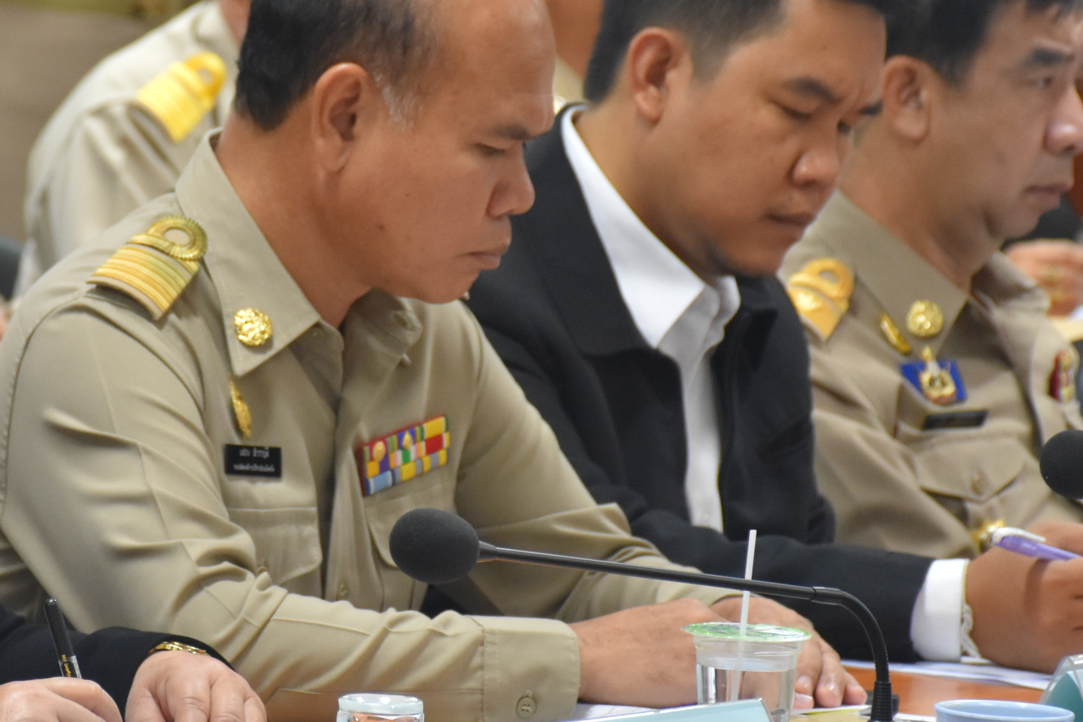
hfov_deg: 6.6
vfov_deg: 4.4
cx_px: 249
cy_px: 325
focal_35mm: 310
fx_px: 9324
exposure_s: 1/60
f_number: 5.6
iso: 1250
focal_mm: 105
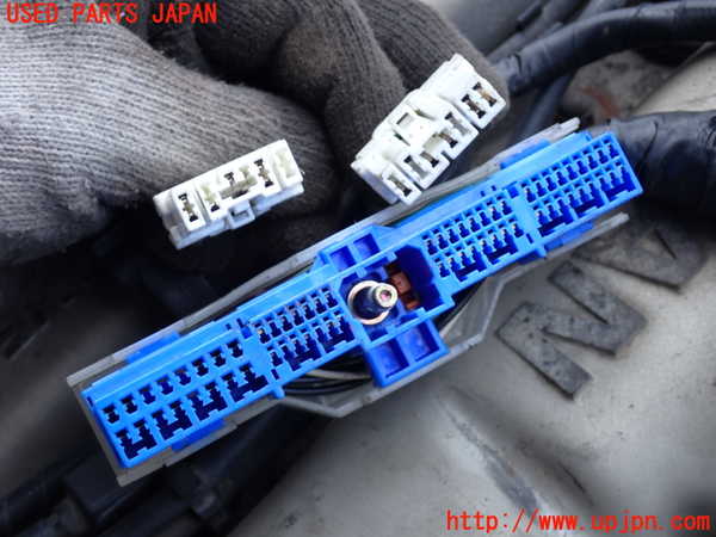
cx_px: 358
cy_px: 268
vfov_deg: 21.9
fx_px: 1386
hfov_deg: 29.0
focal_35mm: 67
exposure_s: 1/125
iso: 100
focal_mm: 11.88
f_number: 3.8
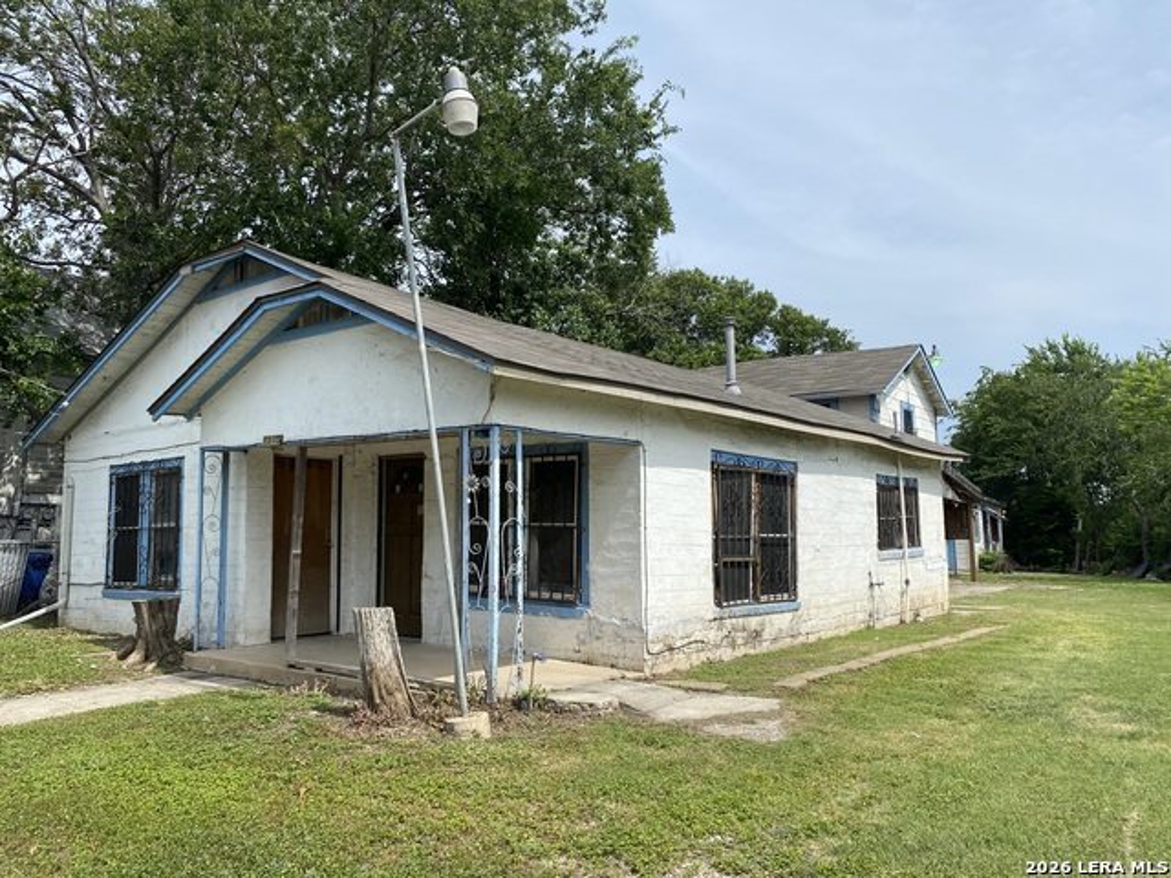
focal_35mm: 26
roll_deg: +0.7
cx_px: 586
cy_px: 439
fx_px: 880
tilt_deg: +4.9
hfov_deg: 67.3
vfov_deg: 53.1
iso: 32
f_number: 1.8
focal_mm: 4.25
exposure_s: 1/3497
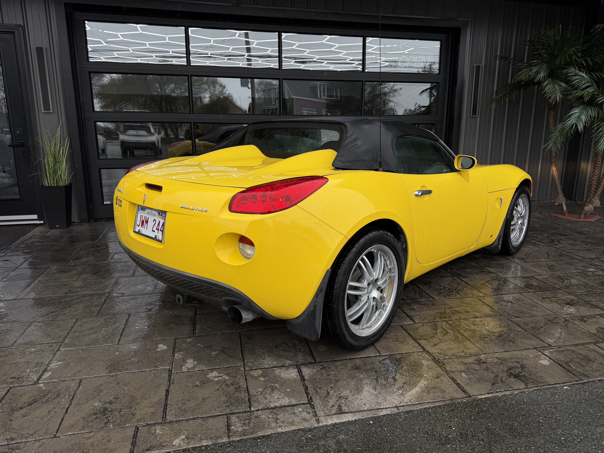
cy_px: 226
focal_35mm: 24
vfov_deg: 56.8
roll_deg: +0.3
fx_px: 419
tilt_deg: -12.5
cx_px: 302
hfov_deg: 71.6
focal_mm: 6.76
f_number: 1.78
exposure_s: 1/955
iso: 80
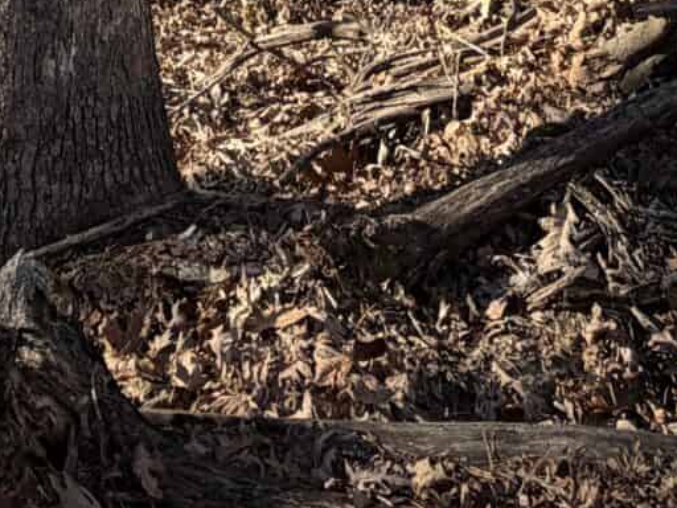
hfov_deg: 27.8
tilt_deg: +6.4
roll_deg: +0.9
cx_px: 332
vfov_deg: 15.3
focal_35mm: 70
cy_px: -602
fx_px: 1369
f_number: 2.2
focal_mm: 2.22
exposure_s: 1/502
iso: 64
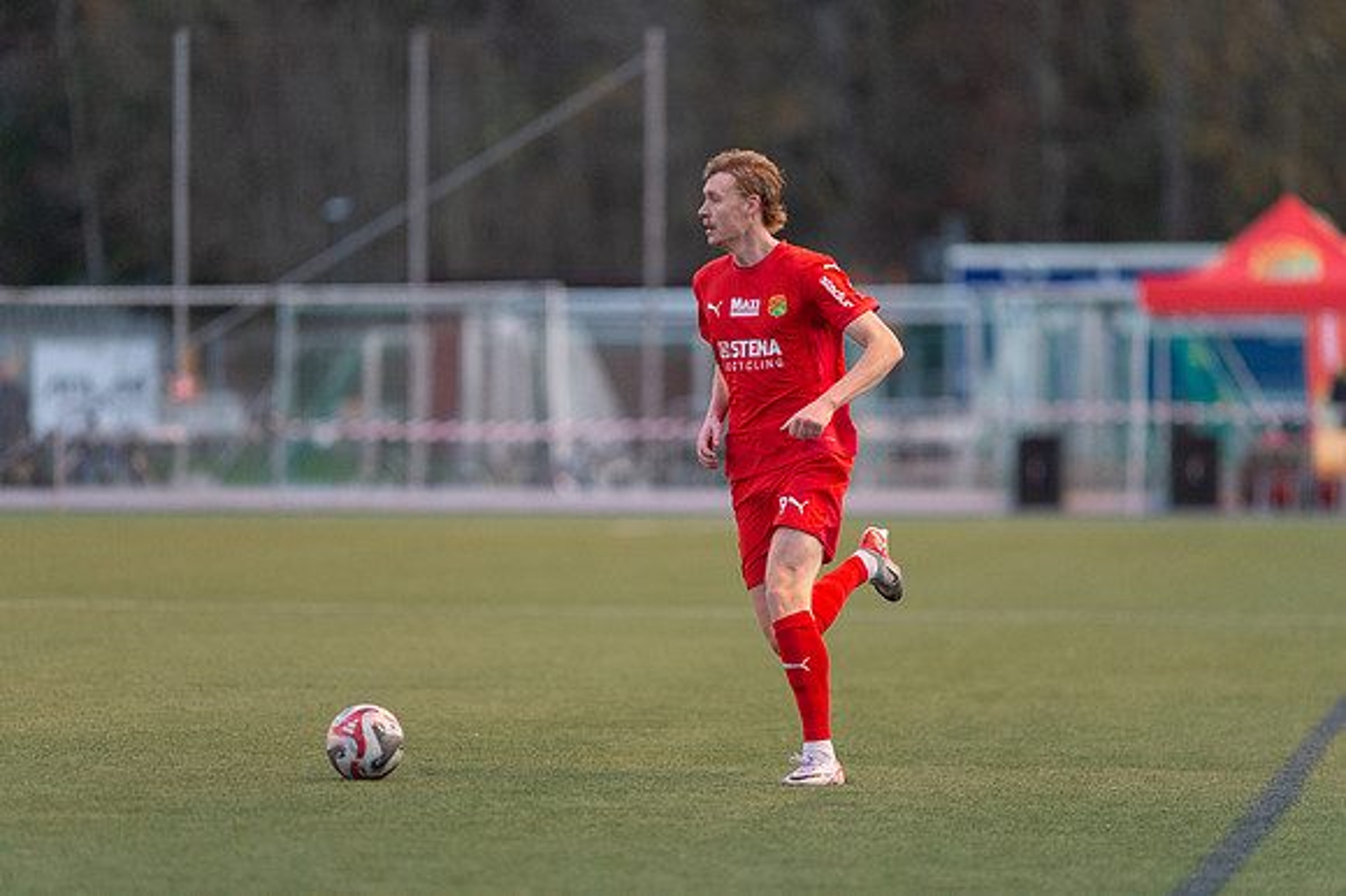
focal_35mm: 300
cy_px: 448
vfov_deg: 4.6
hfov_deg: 6.9
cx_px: 673
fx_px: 11210
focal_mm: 300
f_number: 3.2
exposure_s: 1/1000
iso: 4500
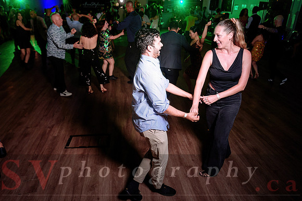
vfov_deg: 49.5
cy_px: 92
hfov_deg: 69.2
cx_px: 138
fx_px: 218
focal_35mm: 26
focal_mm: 24
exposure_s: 1/100
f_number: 3.2
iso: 800
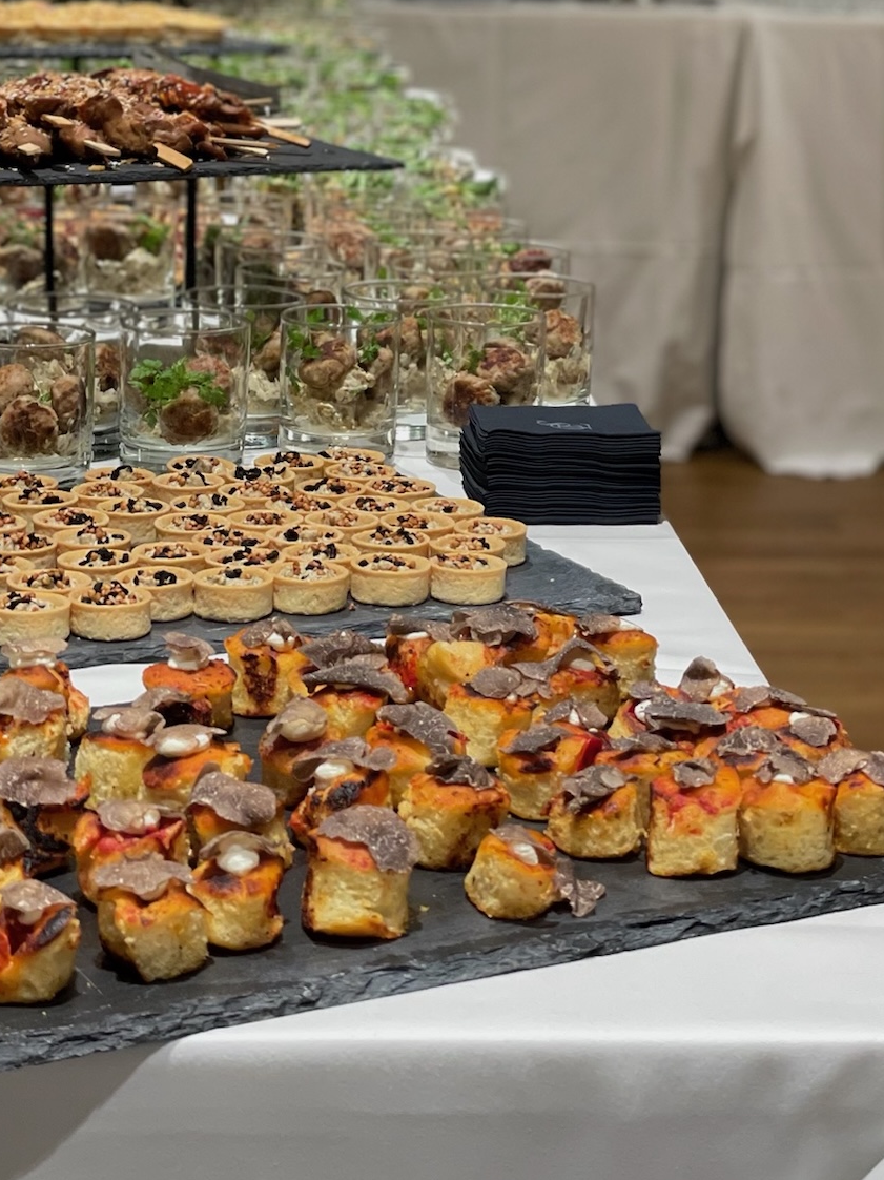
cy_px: 232
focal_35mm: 89
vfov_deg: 21.7
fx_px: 3032
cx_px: 439
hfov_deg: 16.6
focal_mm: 6
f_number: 2
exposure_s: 1/100
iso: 160
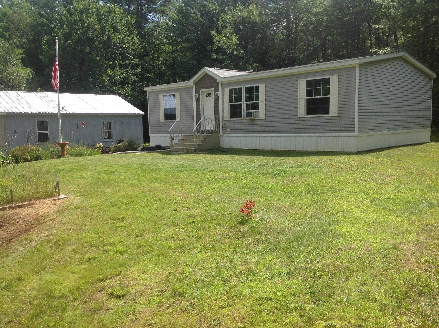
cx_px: 220
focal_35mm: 35
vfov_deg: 40.6
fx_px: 443
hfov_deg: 52.7
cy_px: 164
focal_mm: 4.28
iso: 50
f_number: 2.4
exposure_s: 1/1043
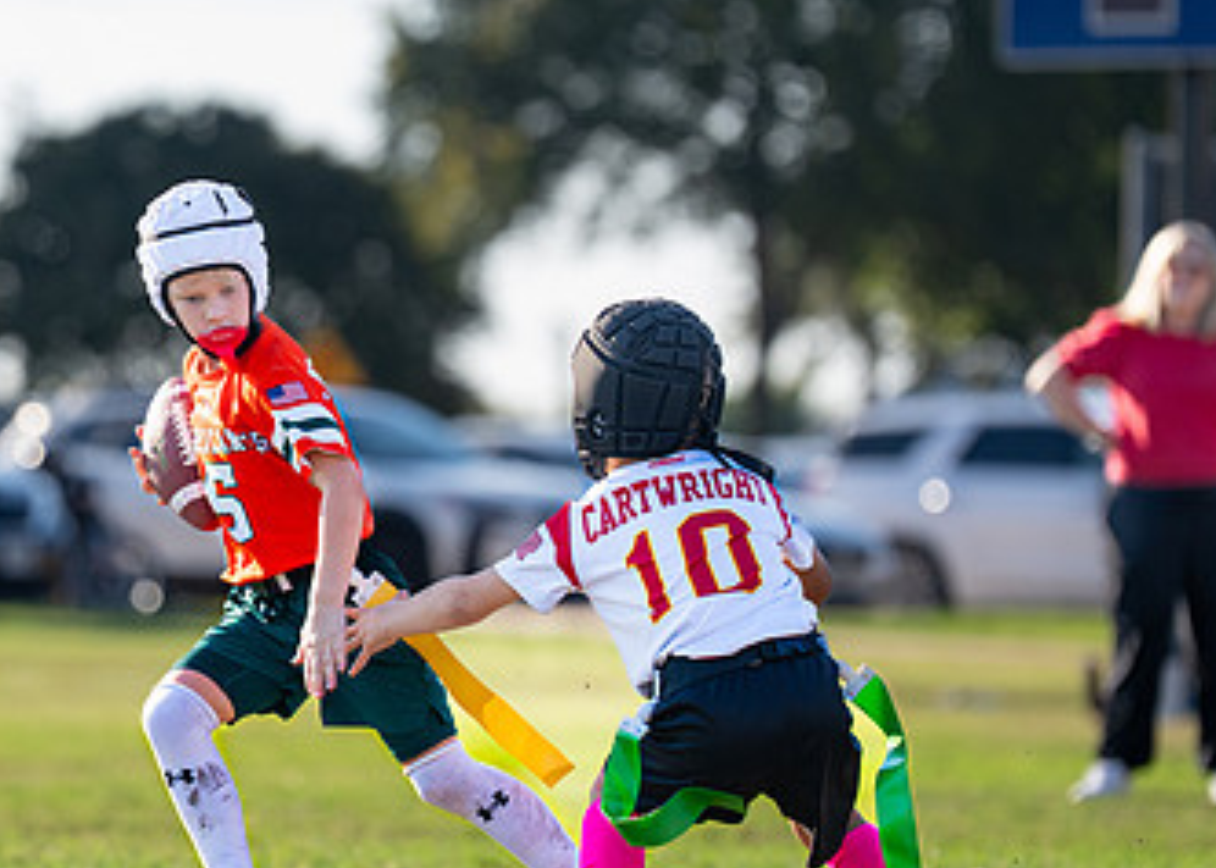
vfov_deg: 3.7
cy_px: 453
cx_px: 307
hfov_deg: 5.2
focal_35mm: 384
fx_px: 13259
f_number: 2.8
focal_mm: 173
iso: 250
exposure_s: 1/1600
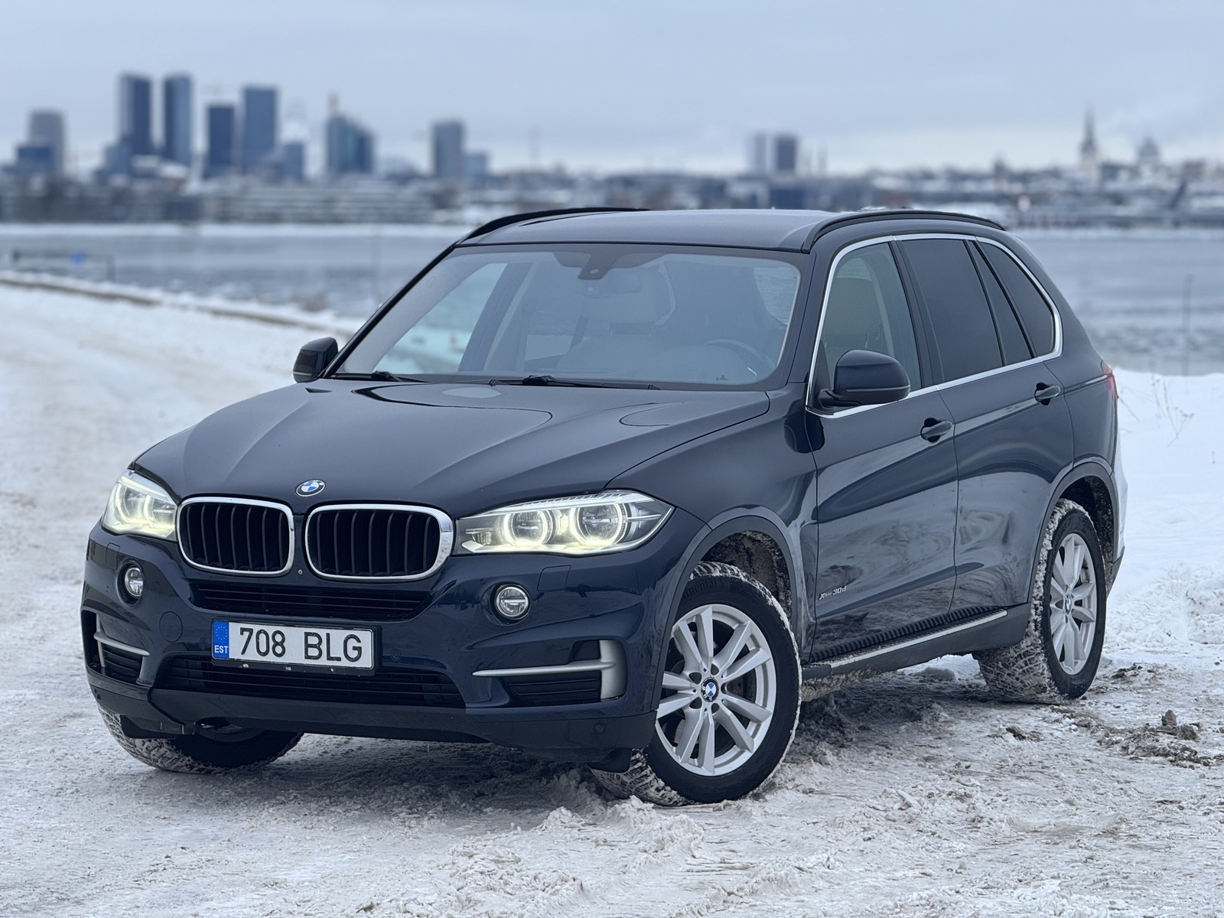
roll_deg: +0.1
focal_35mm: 120
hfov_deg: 16.4
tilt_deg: -2.8
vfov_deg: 12.3
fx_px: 4243
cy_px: 459
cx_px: 612
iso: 50
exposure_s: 1/218
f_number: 2.8
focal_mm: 15.66
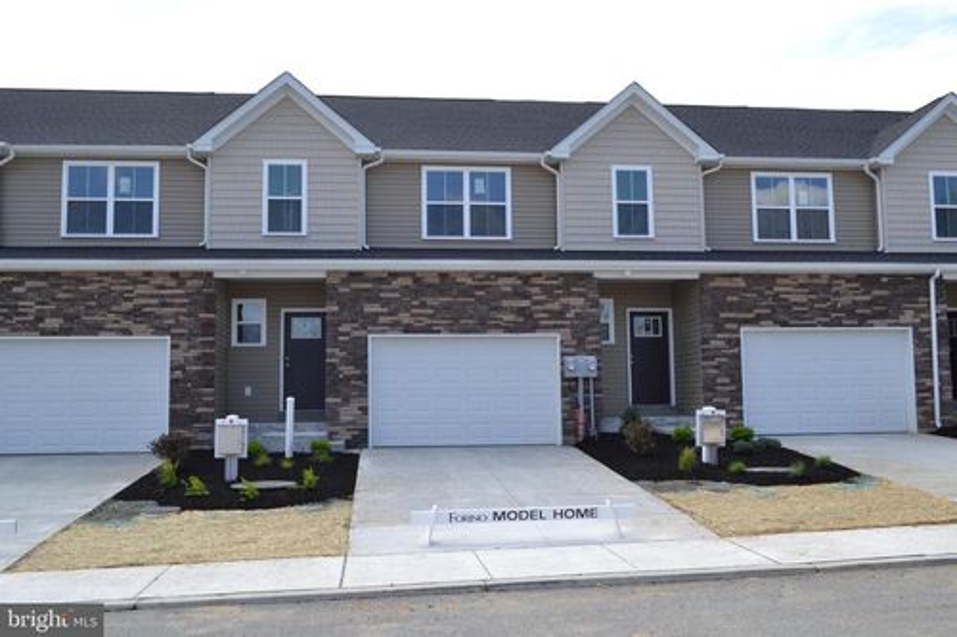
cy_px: 318
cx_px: 478
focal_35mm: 33
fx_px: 877
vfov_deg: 39.9
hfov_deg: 57.2
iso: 200
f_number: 8
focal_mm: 22
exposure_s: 1/320
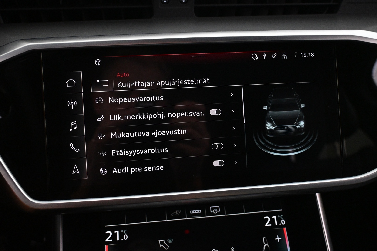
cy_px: 126
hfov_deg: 58.3
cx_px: 188
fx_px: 338
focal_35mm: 32
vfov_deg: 40.8
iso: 4000
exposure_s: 1/50
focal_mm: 21.5
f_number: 4
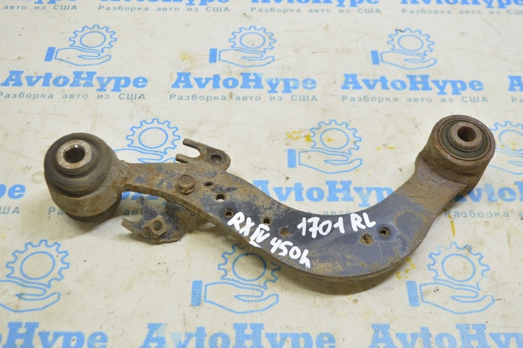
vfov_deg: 28.0
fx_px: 697
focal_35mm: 48
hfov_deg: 41.1
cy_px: 174
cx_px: 262
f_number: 5.6
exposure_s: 1/20
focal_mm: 32
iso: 400
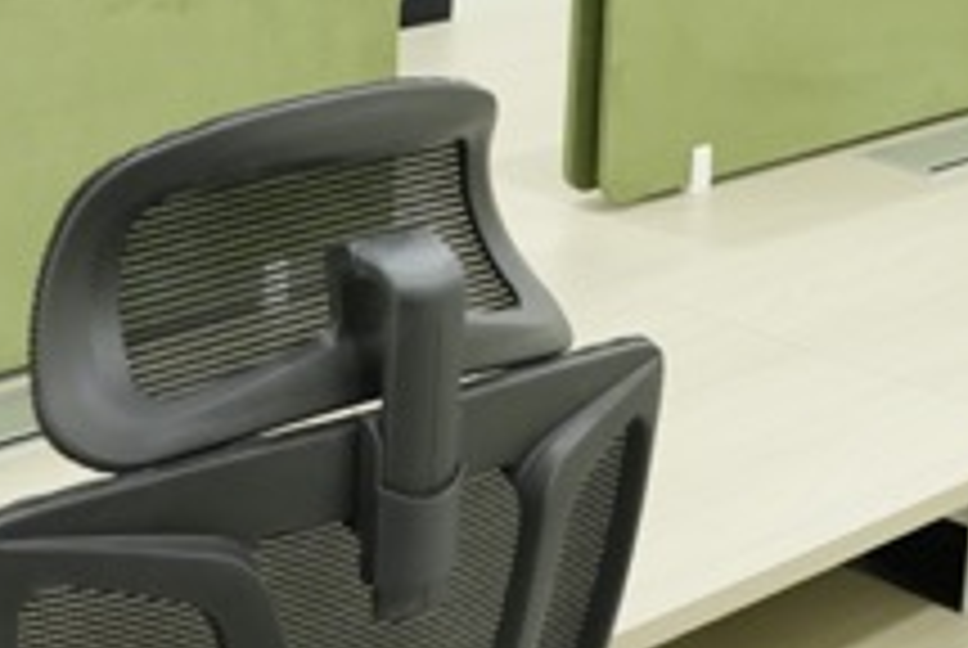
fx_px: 2800
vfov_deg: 13.2
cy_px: 155
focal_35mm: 104
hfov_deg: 19.6
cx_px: 594
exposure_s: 1/125
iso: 3200
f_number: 5.6
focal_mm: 35
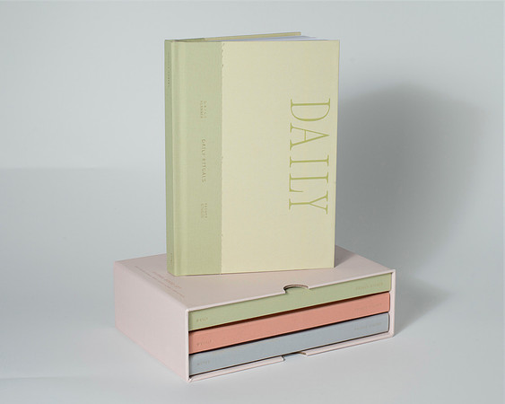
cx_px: 233
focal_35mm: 69
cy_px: 201
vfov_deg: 22.3
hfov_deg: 27.7
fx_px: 1025
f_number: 9
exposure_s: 1/200
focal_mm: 50
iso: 200
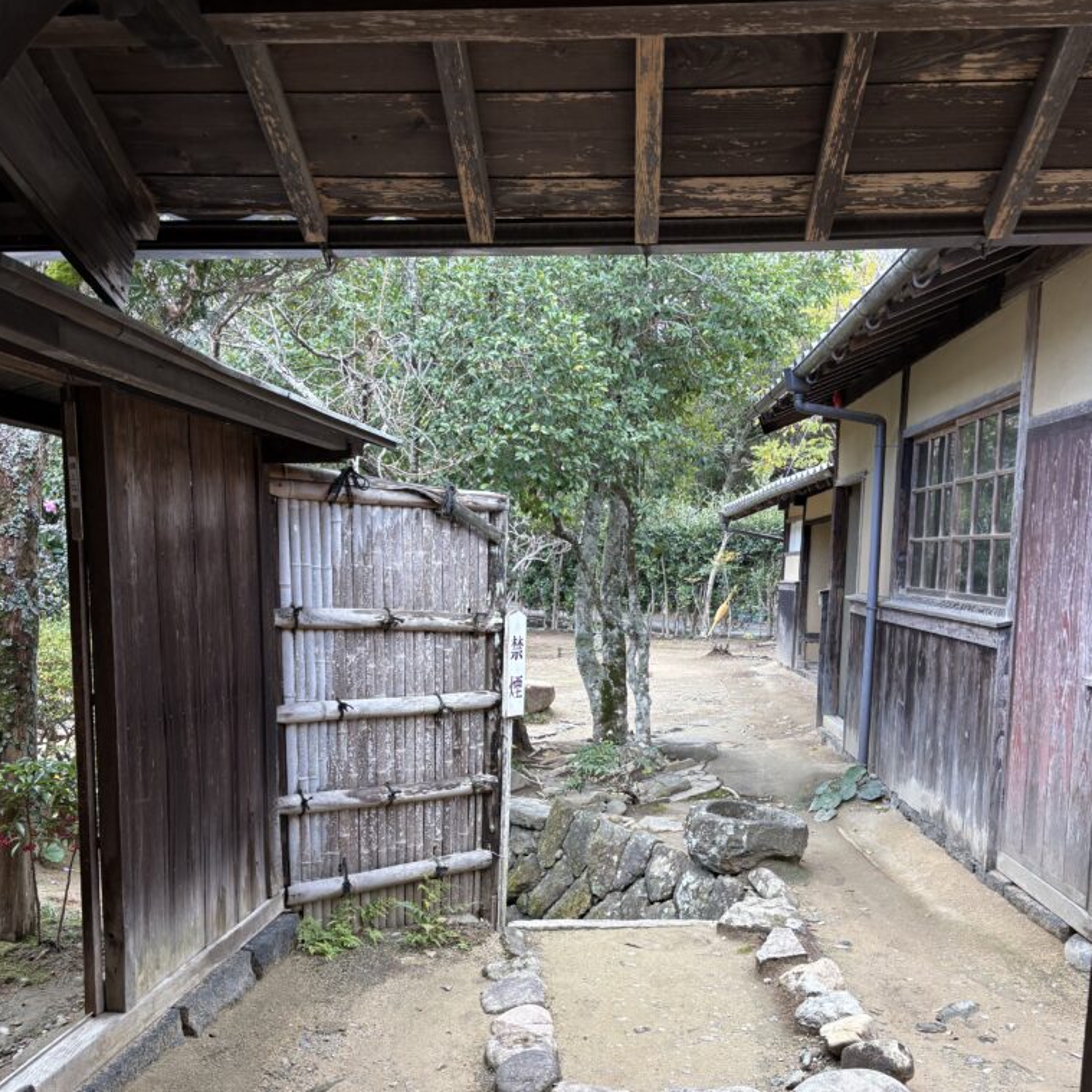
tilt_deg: -5.6
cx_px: 544
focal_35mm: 31
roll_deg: +0.2
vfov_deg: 51.6
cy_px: 724
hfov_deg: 52.5
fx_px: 1106
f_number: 1.6
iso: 50
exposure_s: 1/122
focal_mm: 5.96
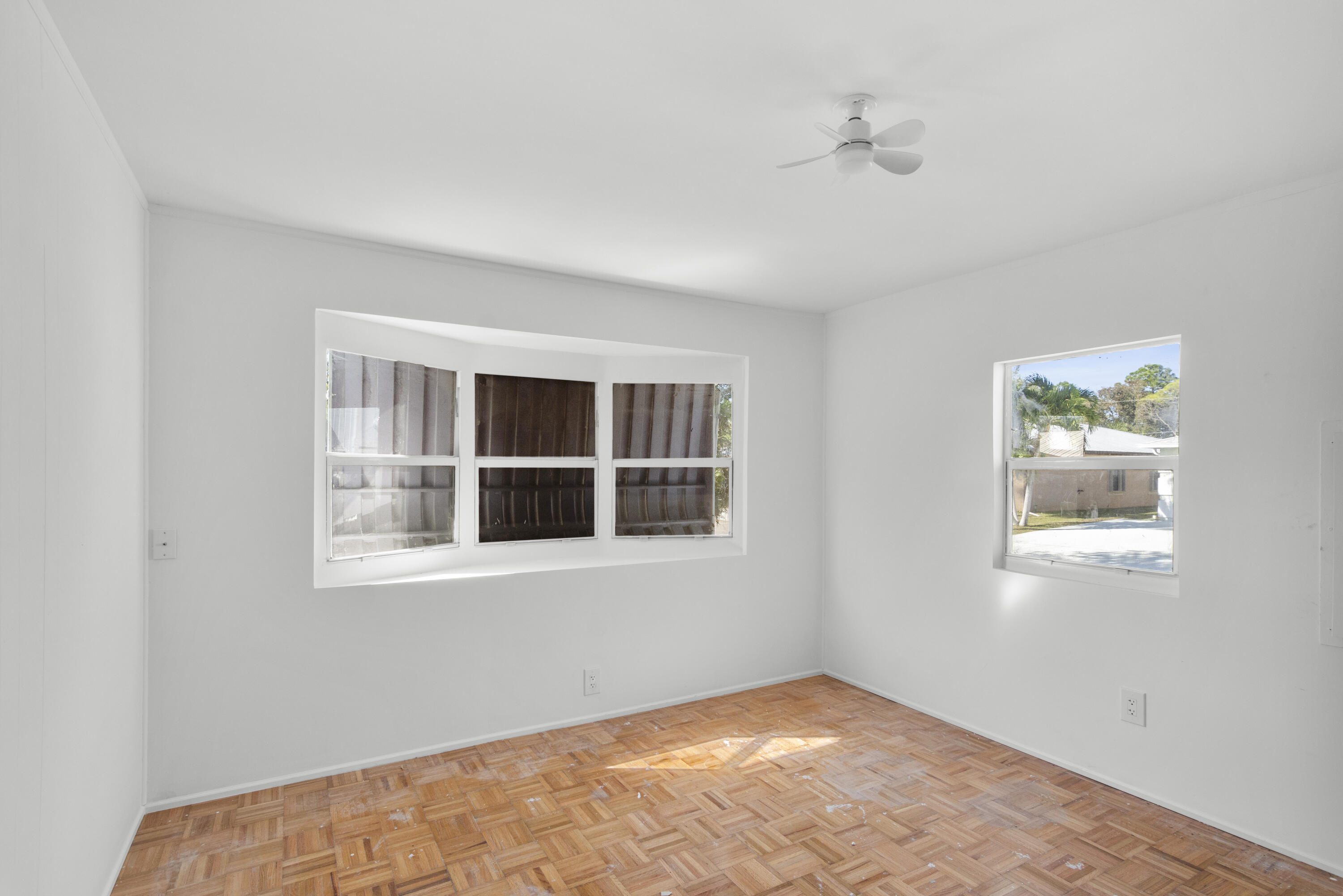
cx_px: 672
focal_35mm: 16
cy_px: 448
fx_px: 615
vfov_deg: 72.1
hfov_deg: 95.0
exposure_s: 1/40
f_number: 6.3
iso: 320
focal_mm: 11
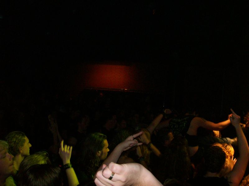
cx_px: 124
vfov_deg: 39.6
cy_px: 93
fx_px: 259
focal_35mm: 36
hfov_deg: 51.4
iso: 140
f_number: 2.7
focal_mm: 6
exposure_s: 1/64
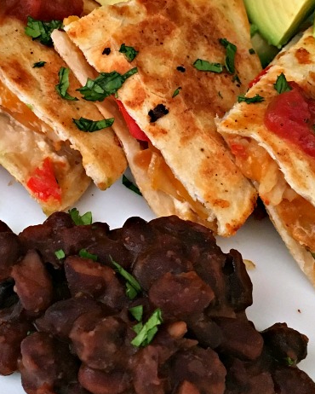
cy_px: 147
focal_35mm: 49
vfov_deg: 37.8
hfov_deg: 30.5
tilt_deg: -50.2
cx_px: 89
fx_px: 571
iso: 200
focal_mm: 4.15
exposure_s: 1/20
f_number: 2.2
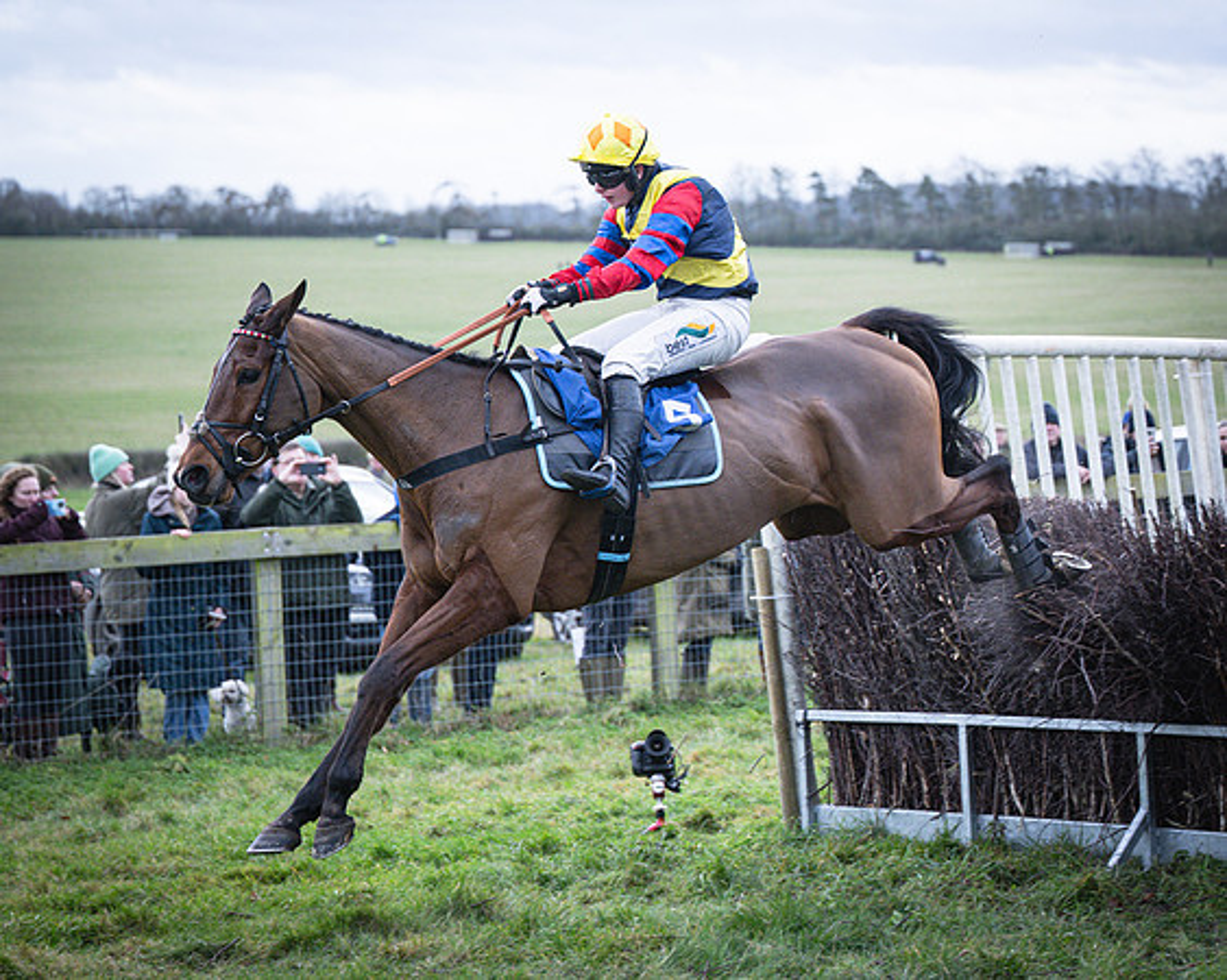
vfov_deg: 13.6
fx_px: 4096
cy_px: 328
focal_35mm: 113
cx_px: 944
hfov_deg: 16.9
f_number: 2.8
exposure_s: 1/2000
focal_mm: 70
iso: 800
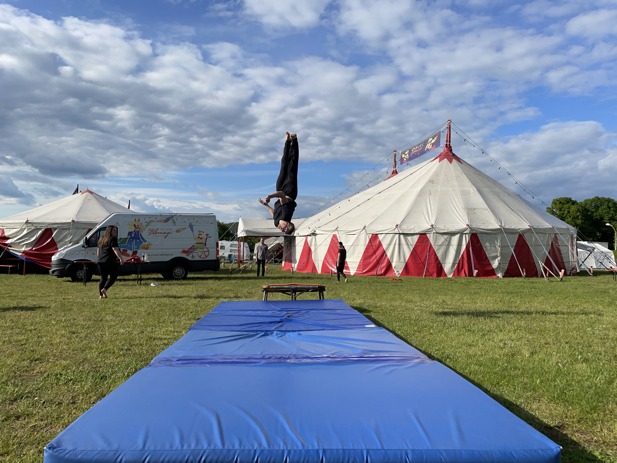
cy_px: 232
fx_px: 463
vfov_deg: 53.1
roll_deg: -2.7
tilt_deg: +2.6
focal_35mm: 26
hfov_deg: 67.3
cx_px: 308
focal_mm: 4.2
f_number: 1.6
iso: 32
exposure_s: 1/4292
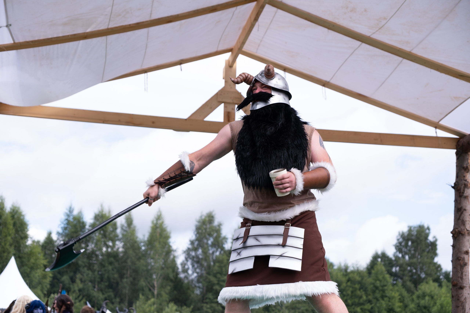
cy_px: 156
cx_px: 235
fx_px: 836
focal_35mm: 64
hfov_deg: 31.4
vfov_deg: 21.2
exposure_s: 1/1250
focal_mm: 42.7
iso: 200
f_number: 3.2
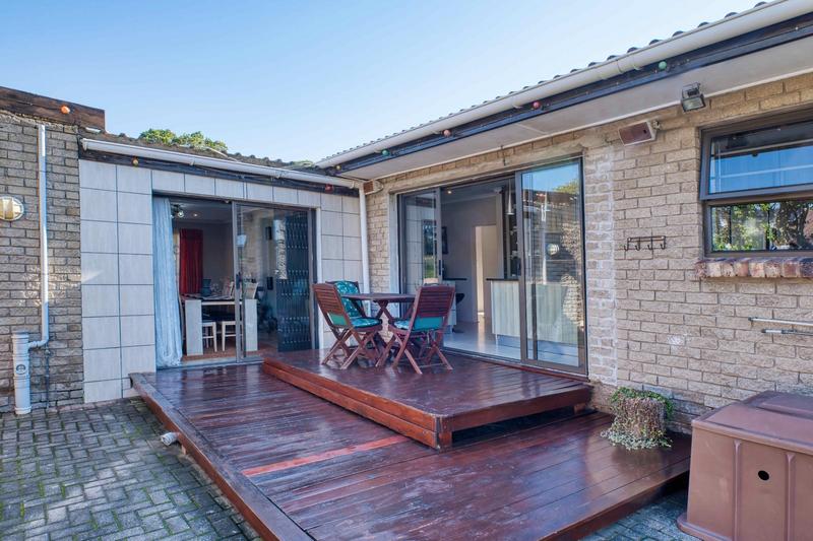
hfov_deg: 81.2
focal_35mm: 21
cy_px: 270
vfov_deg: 59.5
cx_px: 406
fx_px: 474
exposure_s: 1/80
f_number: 8
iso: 320
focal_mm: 13.8
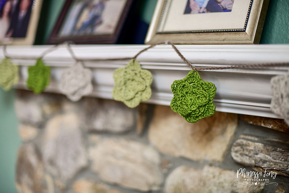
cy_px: 96
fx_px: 401
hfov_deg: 39.6
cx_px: 144
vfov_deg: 27.0
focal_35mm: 50
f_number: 1.8
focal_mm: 50
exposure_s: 1/80
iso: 640
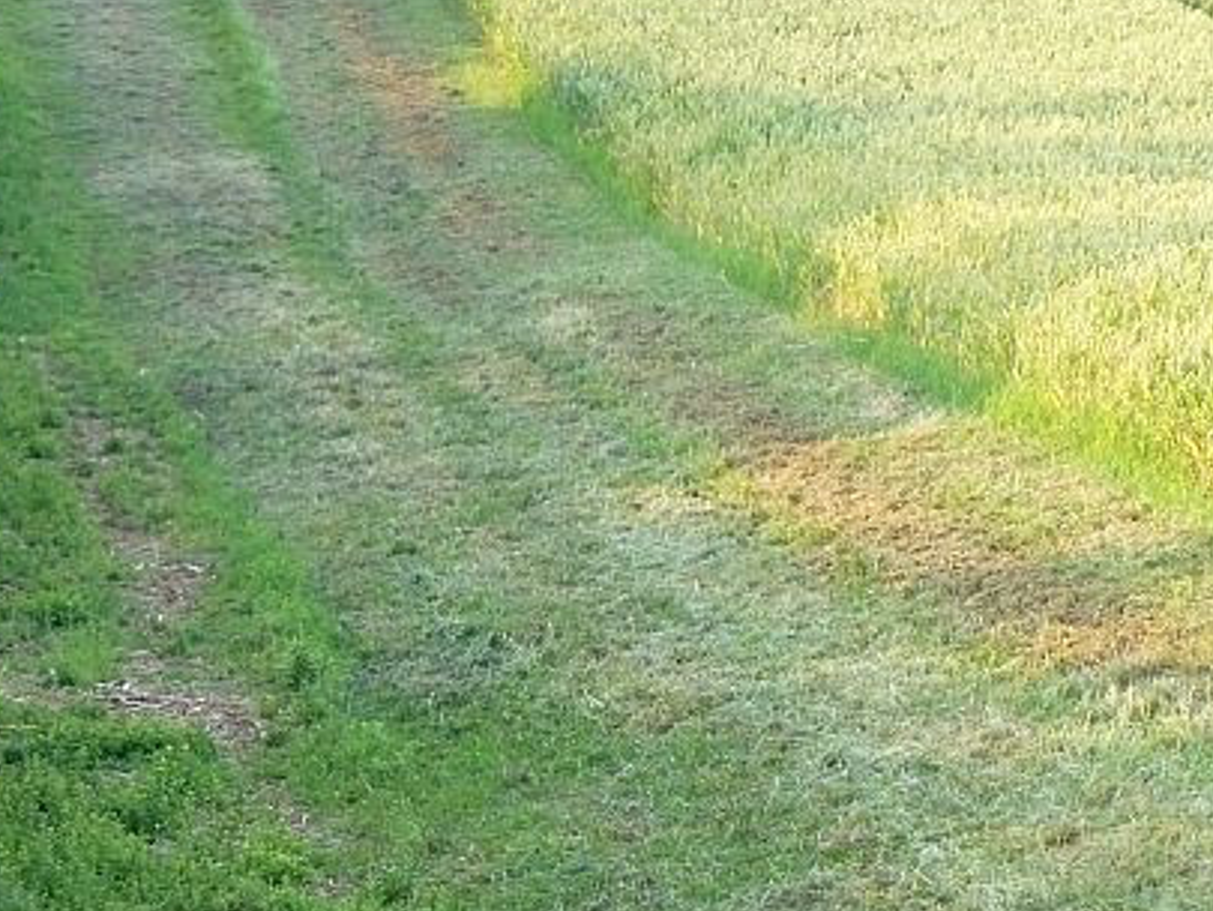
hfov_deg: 12.6
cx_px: 147
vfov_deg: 9.5
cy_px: 381
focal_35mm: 156
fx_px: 5468
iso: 200
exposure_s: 1/60
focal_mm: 14.2
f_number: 5.1
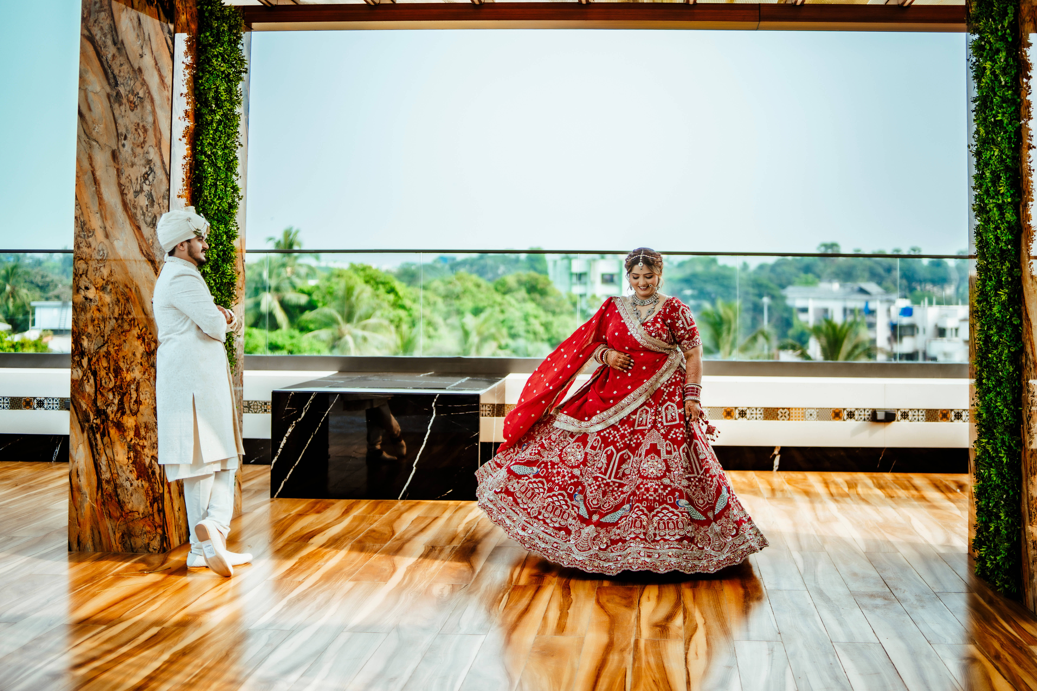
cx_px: 518
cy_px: 346
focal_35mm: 35
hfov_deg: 54.4
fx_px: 1008
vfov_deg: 37.9
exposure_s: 1/1250
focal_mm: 35
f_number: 1.4
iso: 125
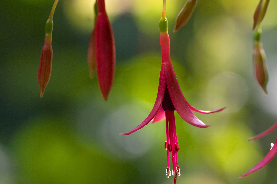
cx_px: 171
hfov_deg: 10.8
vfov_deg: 7.2
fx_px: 1461
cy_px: 100
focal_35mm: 190
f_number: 5.6
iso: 400
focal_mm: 100
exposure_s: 1/640
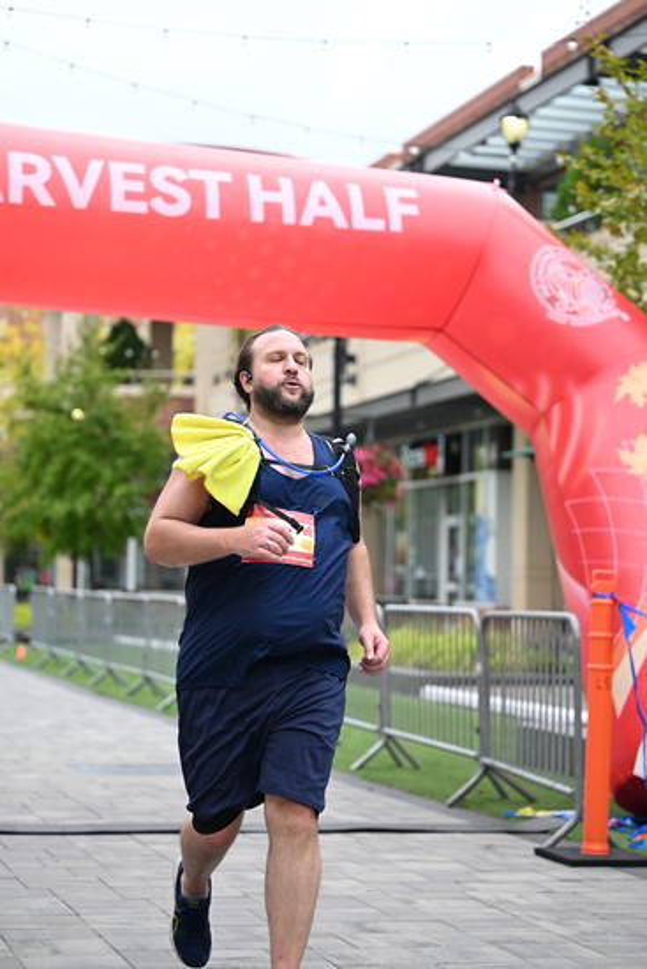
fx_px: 2101
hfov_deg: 17.5
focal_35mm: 78
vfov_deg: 26.0
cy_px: 484
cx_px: 324
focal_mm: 78
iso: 400
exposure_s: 1/1250
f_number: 2.8
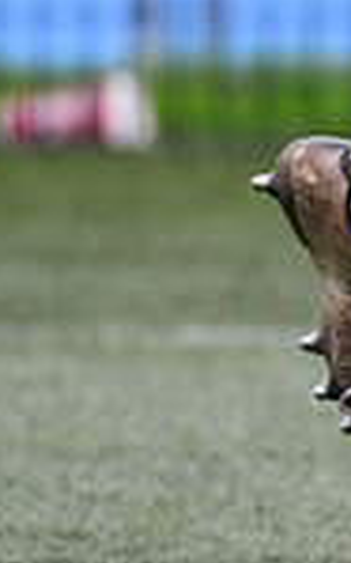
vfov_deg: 0.8
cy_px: -39
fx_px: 38821
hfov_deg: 0.5
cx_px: 1172
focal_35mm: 2534
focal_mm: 400
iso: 500
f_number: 3.2
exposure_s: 1/1600
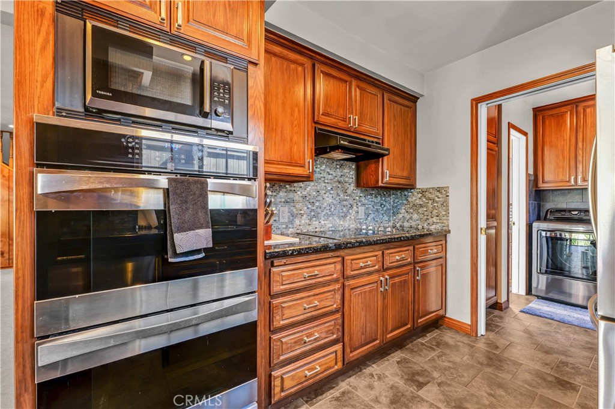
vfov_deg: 77.2
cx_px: 308
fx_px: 256
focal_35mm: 15
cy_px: 204
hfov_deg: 100.4
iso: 1000
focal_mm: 15
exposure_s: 1/10
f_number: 8
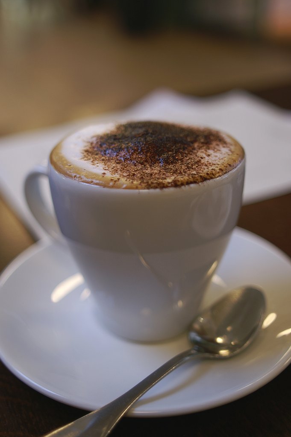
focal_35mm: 42
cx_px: 146
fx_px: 510
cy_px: 218
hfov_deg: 31.8
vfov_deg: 46.4
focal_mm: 28
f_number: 2
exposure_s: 1/40
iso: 100
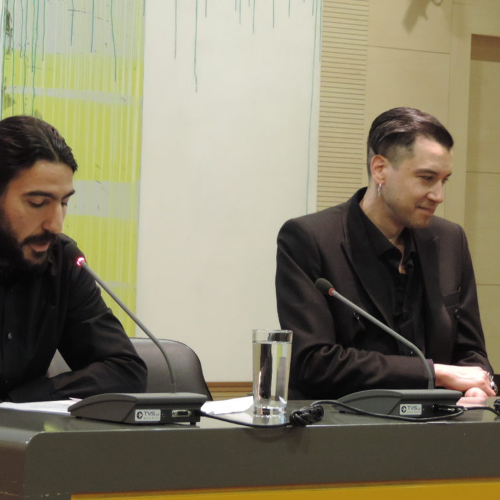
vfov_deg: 10.2
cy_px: 250
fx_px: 2811
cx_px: 181
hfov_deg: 10.2
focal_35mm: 172
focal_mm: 25.8
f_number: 4.4
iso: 800
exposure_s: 1/25
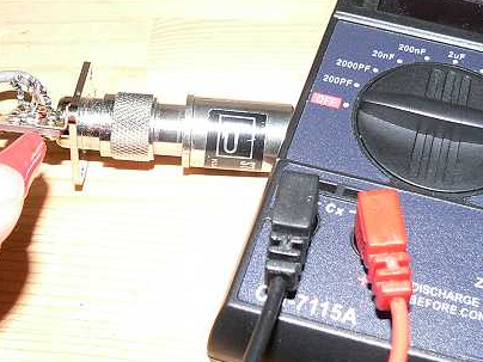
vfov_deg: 25.7
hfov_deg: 33.8
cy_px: 196
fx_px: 795
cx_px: 262
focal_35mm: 57
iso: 200
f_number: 2.8
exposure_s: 1/60
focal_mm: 6
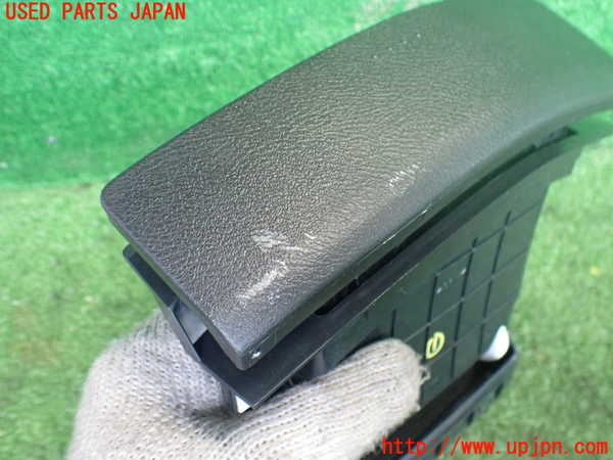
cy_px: 230
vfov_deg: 46.8
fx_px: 531
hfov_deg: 60.0
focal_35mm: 30
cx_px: 306
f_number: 2.3
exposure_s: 1/60
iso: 800
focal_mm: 5.4
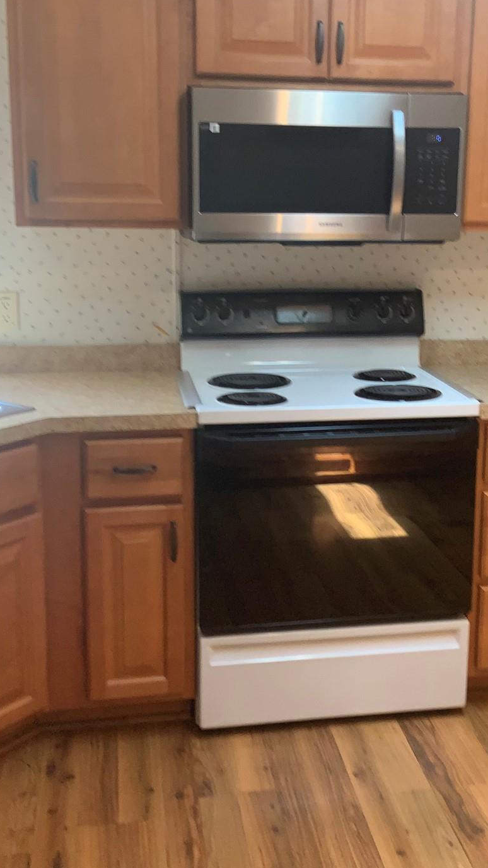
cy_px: 397
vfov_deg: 43.7
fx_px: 1082
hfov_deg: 25.3
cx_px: 325
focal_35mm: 47
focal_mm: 3
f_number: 1.8
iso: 40
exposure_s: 1/60
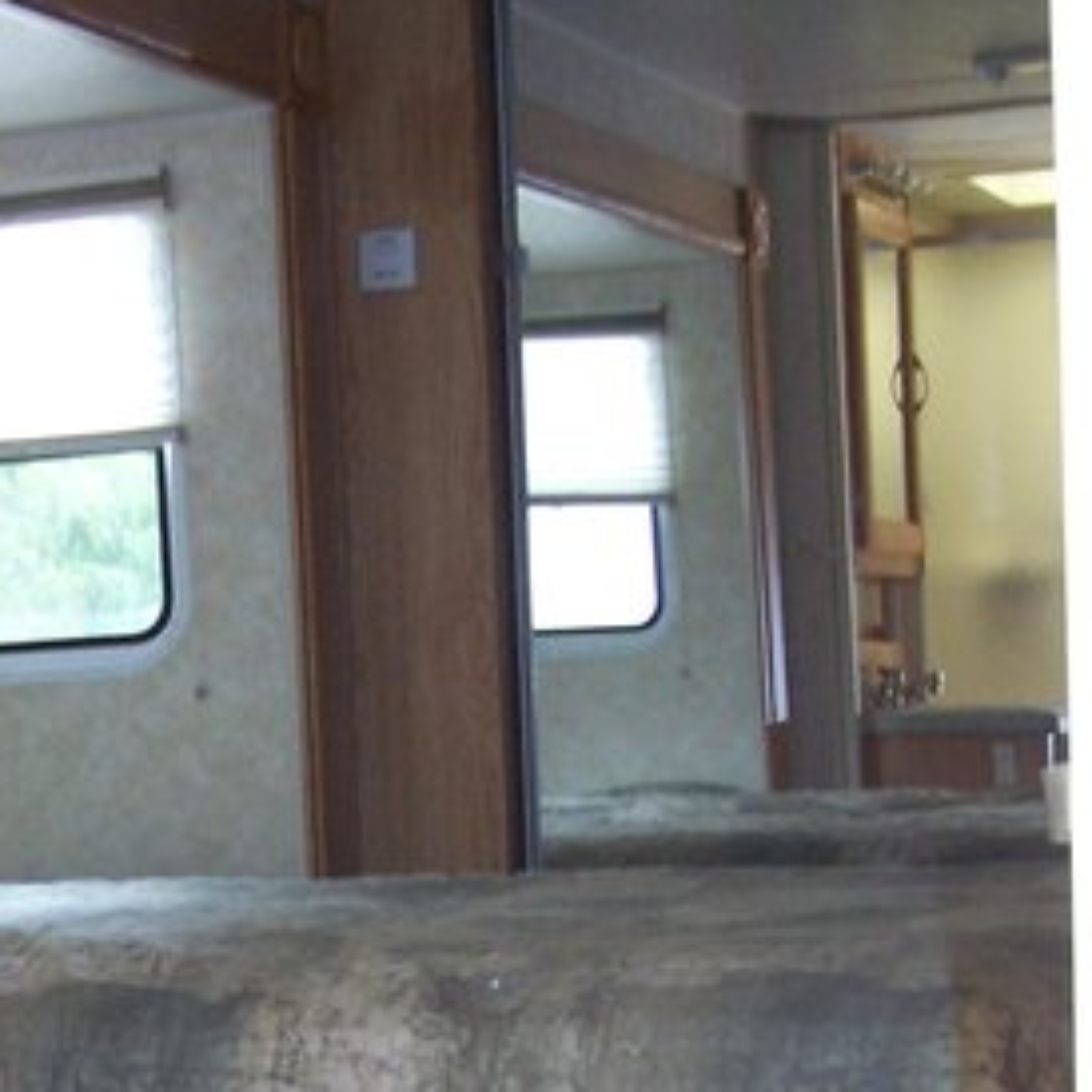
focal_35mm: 98
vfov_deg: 17.3
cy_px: 1132
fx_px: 3498
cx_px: 132
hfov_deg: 17.5
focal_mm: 6.3
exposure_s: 1/30
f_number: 2.8
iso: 140
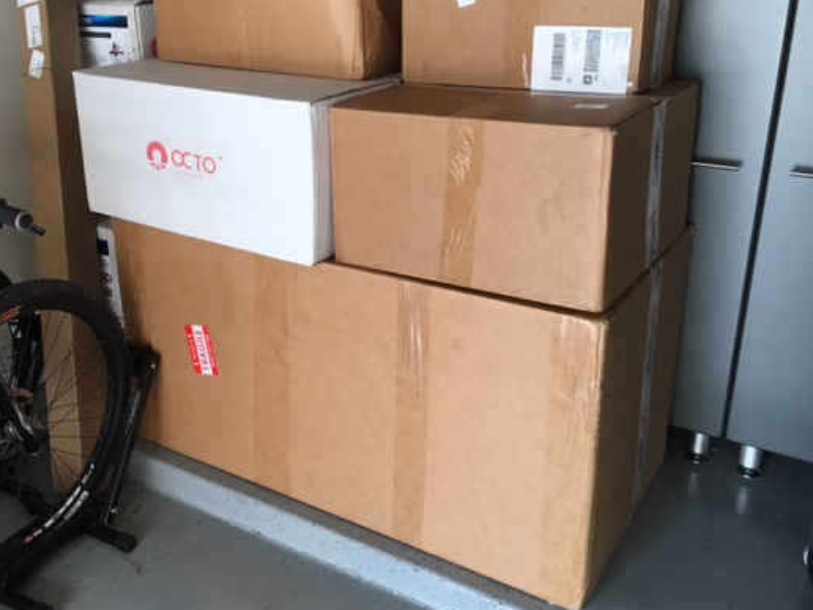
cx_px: 348
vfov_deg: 39.5
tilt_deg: -19.8
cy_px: 249
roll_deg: -0.2
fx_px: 846
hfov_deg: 51.2
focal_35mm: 36
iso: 40
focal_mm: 4.15
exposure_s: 1/30
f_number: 2.2
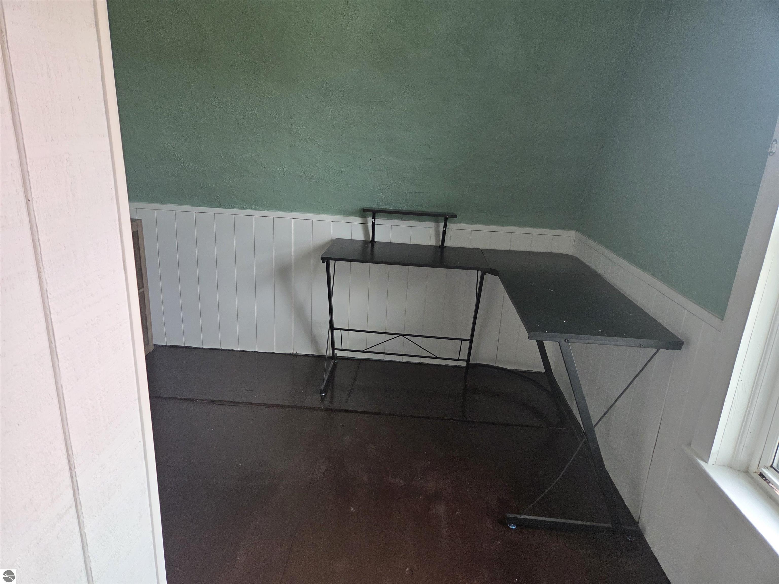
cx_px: 390
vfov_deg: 58.9
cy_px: 292
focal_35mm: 23
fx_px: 518
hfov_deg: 73.9
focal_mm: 5.4
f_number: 1.8
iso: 200
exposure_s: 1/180
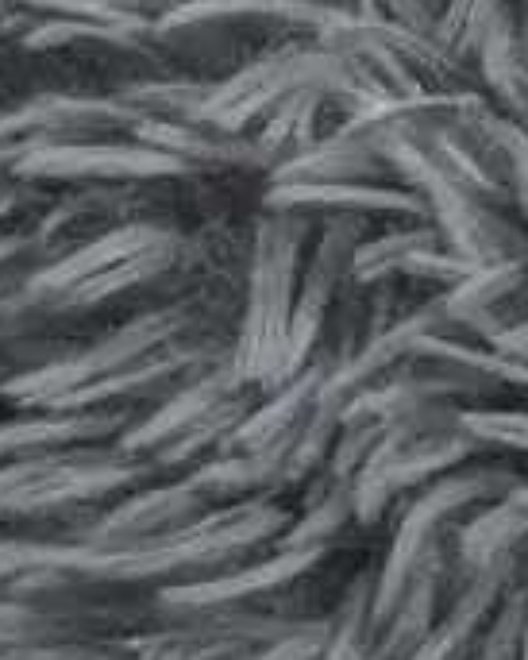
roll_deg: +0.5
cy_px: -1424
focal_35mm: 212
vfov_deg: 7.7
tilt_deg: -15.2
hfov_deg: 7.0
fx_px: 4137
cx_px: -655
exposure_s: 1/33
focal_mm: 3.3
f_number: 2.4
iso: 100
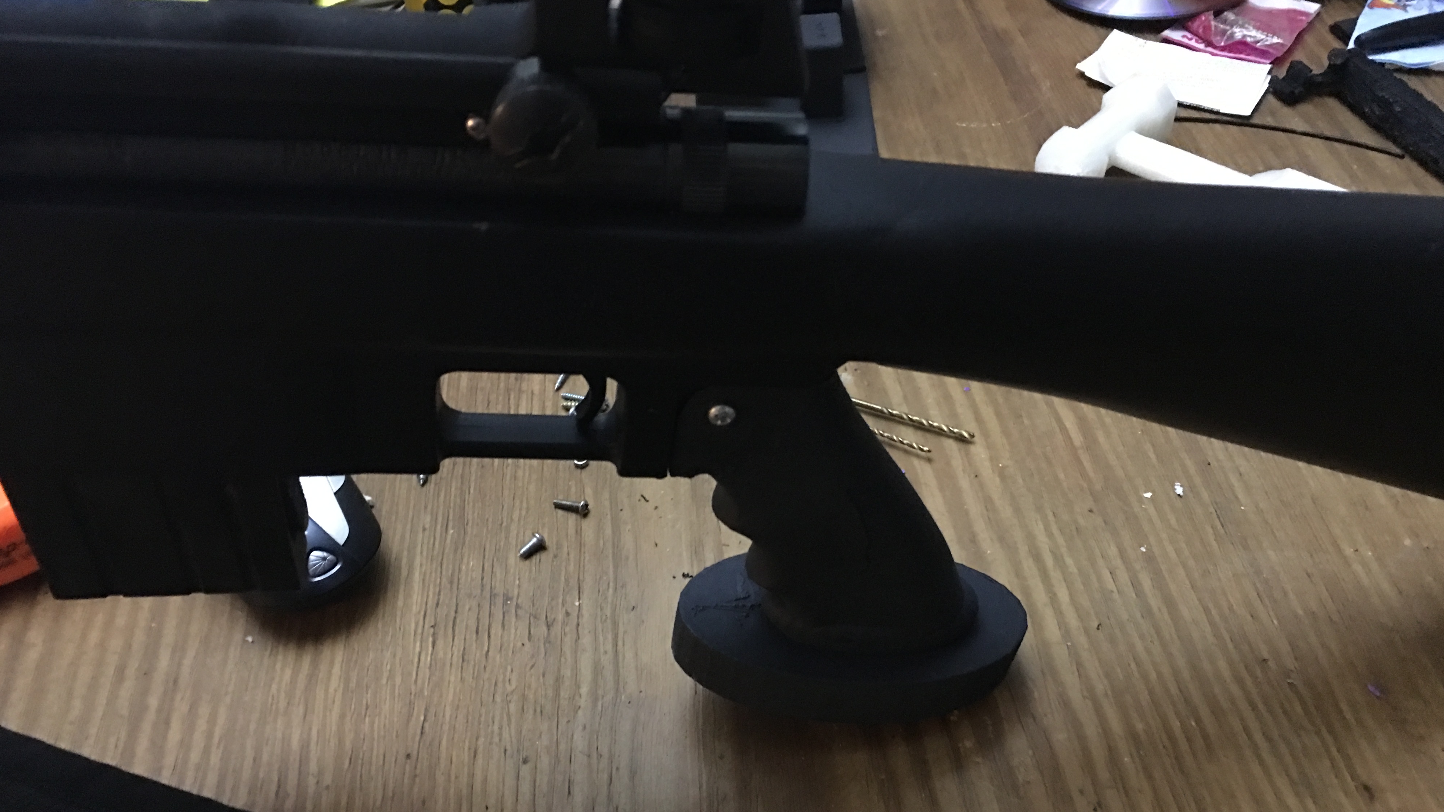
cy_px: 536
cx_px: 718
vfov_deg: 36.3
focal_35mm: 32
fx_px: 1225
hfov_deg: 61.0
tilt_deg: -46.5
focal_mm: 4.15
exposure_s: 1/4
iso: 160
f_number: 2.2
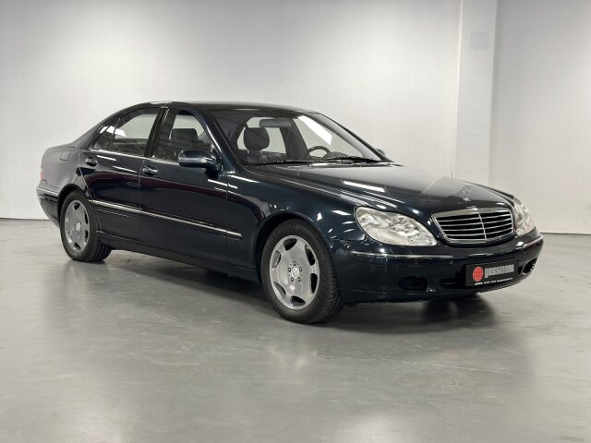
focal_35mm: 48
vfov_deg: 30.3
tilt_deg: -6.8
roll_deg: -0.6
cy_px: 222
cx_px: 296
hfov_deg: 39.7
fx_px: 820
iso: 125
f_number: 1.78
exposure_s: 1/70
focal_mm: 6.86
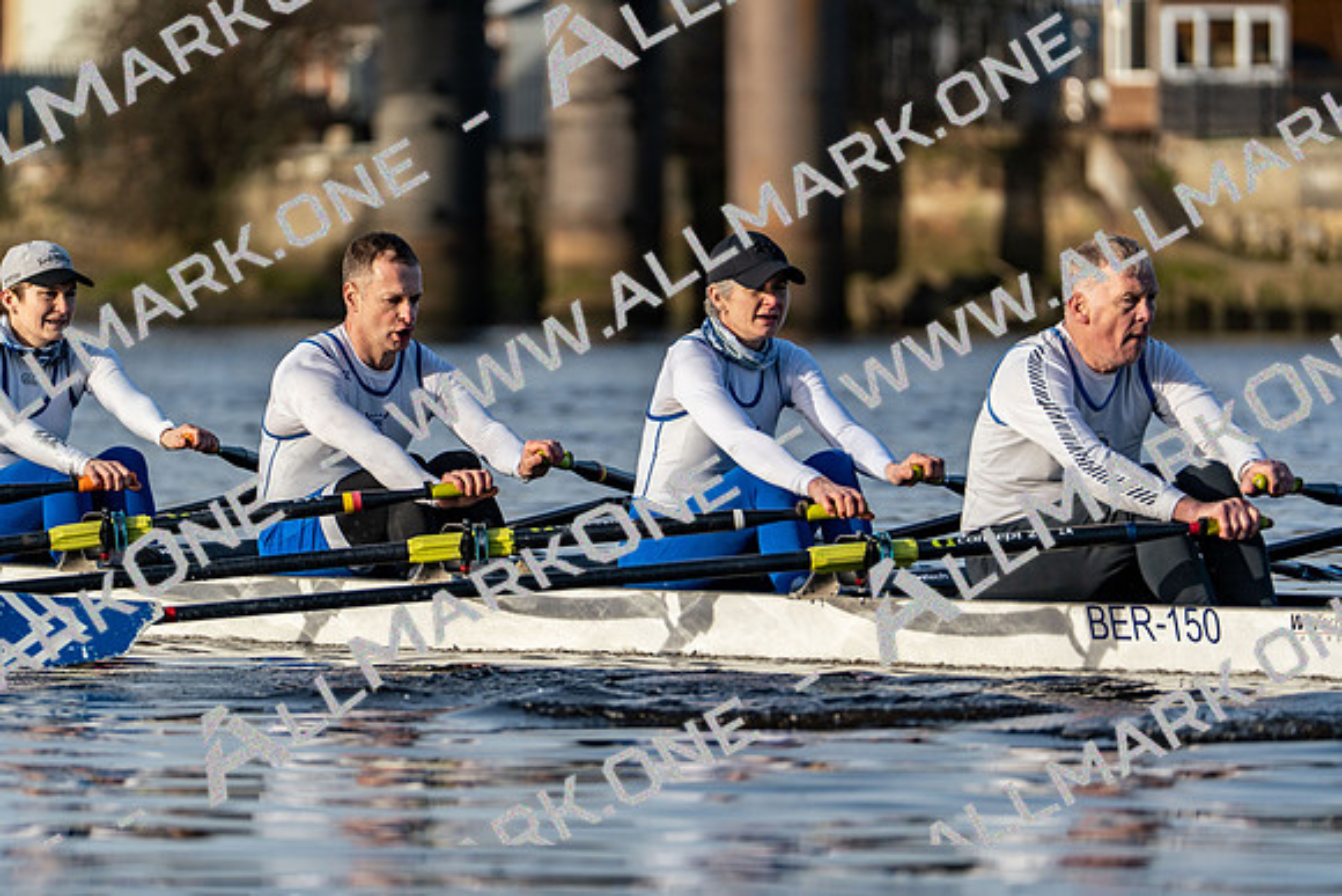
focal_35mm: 353
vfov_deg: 3.9
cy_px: 448
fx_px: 13162
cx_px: 671
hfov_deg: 5.8
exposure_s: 1/2000
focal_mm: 353
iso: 500
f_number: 6.3
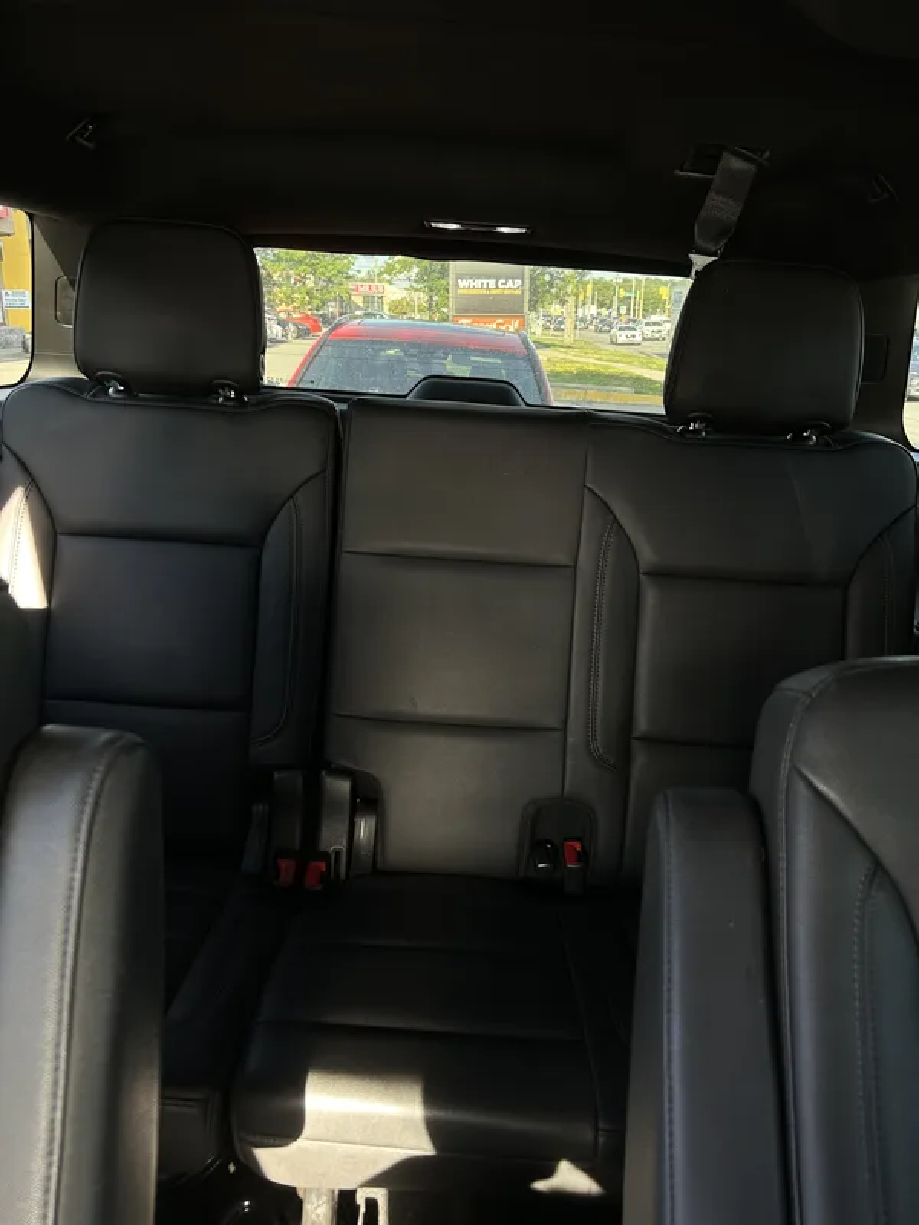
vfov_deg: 67.3
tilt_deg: -18.8
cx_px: 460
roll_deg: -0.6
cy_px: 612
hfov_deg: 53.1
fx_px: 920
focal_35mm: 26
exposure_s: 1/120
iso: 64
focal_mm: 5.7
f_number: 1.5
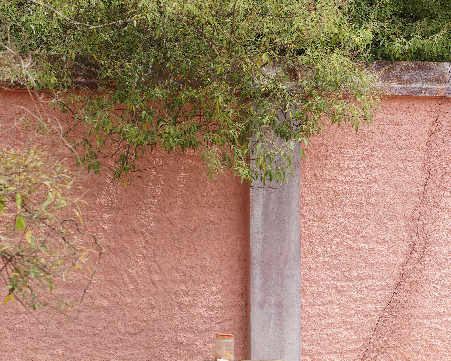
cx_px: 503
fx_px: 2016
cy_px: 163
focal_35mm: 151
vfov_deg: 10.2
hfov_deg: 12.5
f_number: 5.6
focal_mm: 50
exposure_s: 1/320
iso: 100
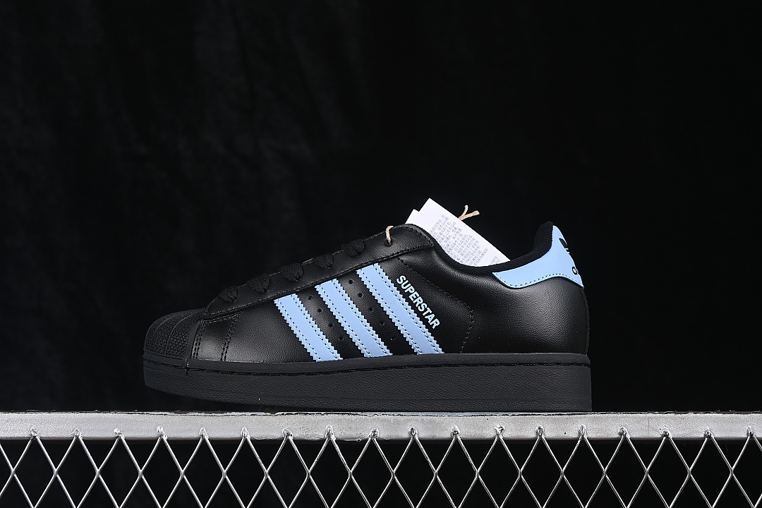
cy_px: 254
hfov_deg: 27.0
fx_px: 1587
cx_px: 381
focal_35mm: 75
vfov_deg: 18.2
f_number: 6.3
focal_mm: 50
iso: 160
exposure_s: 1/60
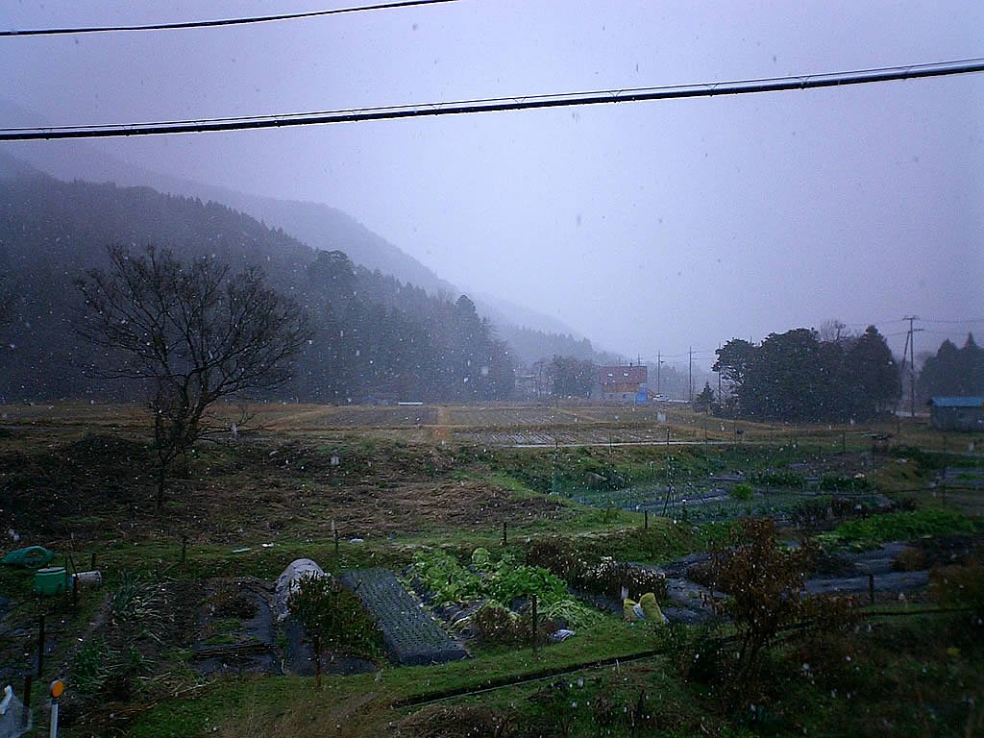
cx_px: 492
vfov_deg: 38.7
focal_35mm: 37
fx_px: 1052
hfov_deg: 50.1
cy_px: 369
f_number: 3.5
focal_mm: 5.6
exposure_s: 1/320
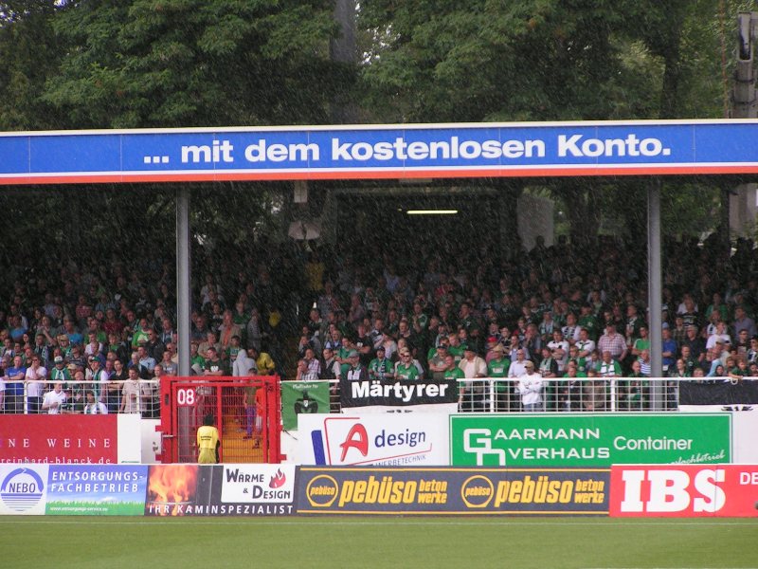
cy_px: 284
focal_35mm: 206
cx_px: 379
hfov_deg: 9.6
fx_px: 4511
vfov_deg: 7.2
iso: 80
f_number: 3.5
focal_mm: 31.5
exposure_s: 1/320
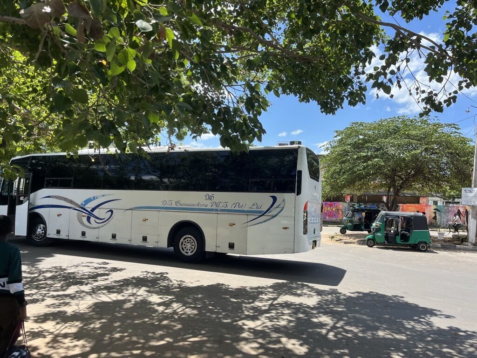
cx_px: 238
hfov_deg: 67.3
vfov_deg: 53.1
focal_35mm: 26
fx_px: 358
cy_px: 179
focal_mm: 5.1
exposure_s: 1/1199
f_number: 1.6
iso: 50
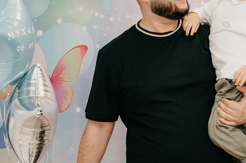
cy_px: 37
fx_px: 580
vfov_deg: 15.9
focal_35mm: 85
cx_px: 150
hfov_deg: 23.9
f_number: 4
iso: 320
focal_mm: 35
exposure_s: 1/160
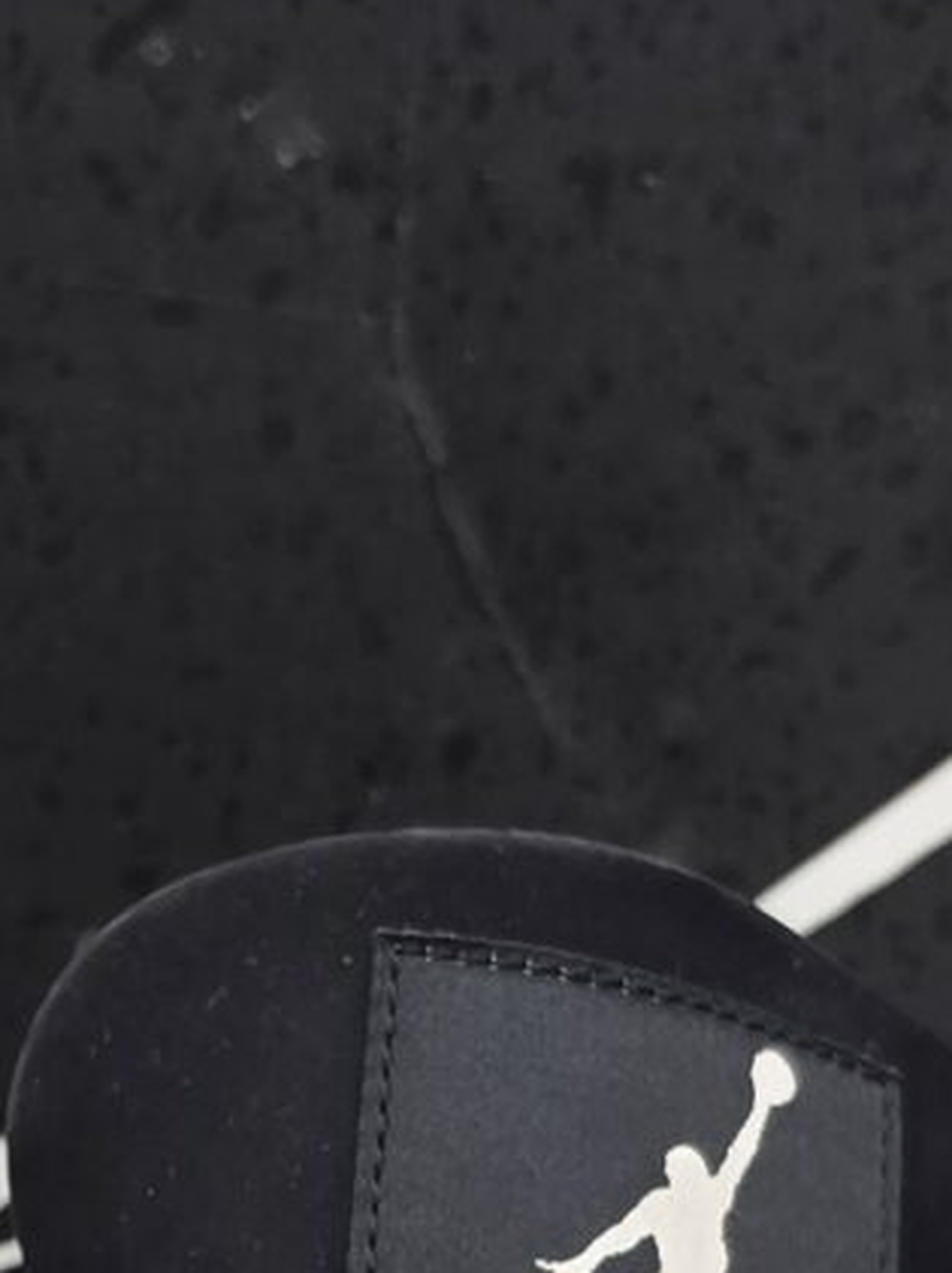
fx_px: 5141
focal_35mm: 140
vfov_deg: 13.5
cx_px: 88
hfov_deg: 10.5
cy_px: 1760
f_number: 1.4
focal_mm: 6.5
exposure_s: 1/100
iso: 200
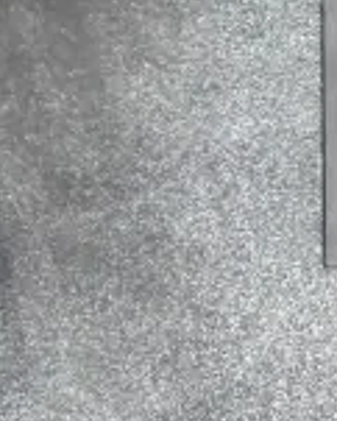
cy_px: -1
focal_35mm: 312
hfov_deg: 4.8
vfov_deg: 6.2
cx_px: 816
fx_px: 3885
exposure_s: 1/100
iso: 11400
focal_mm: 55
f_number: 5.6
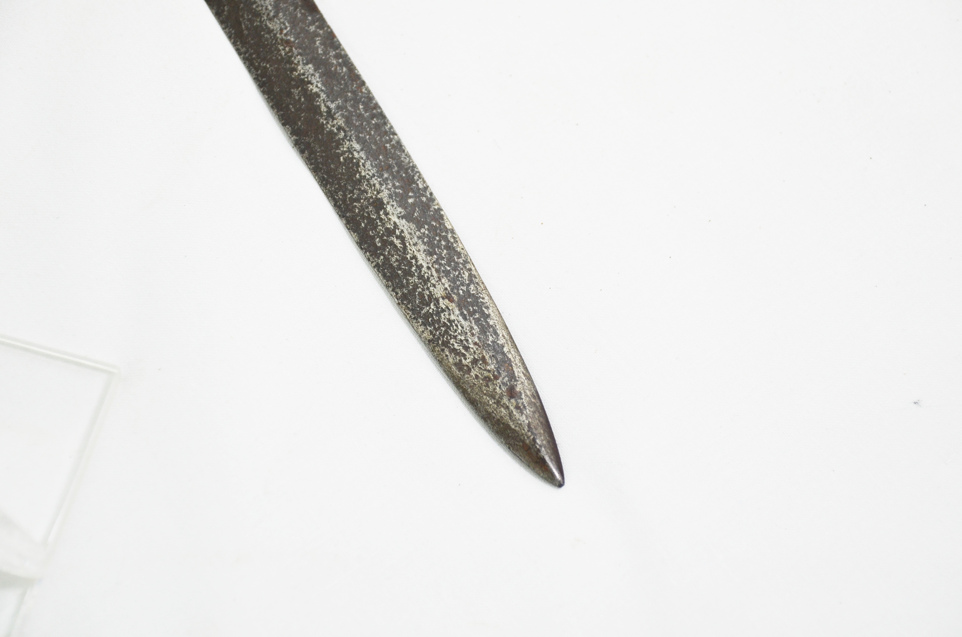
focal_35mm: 112
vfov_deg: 12.1
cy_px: 318
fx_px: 3000
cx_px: 481
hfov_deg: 18.2
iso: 400
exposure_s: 1/320
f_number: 5.3
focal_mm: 75
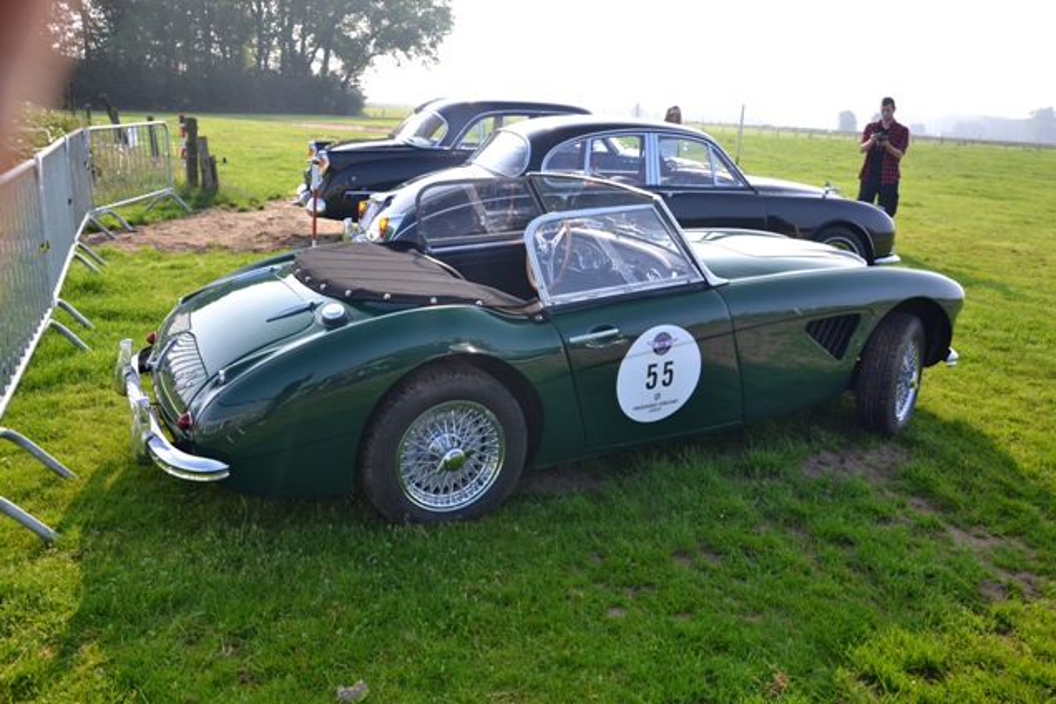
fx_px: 792
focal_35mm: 27
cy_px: 352
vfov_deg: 47.9
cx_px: 528
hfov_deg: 67.4
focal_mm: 18
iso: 140
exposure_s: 1/125
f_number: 5.6
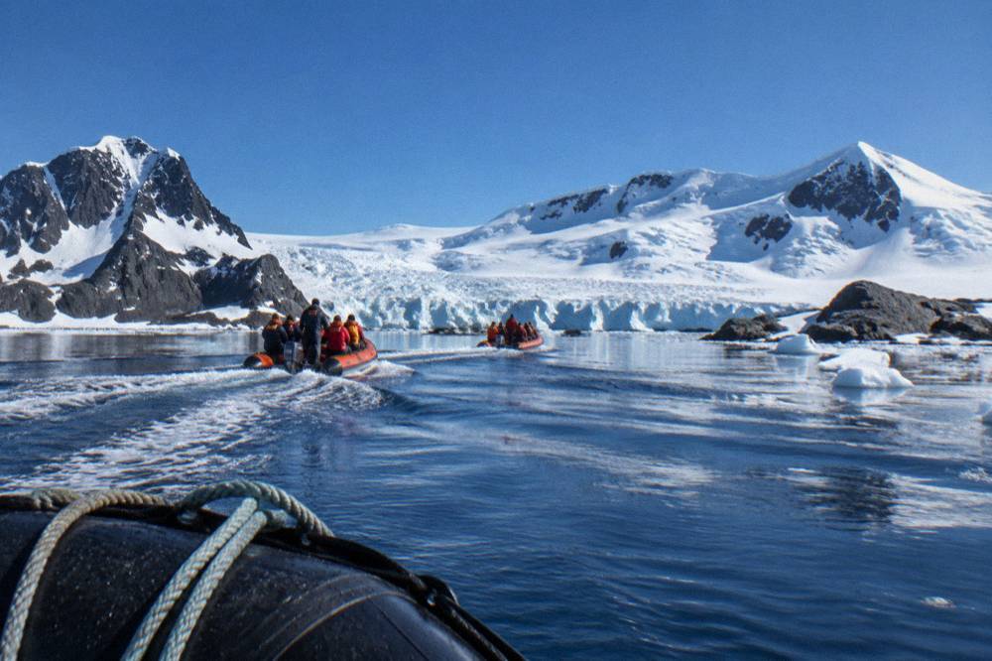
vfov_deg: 28.1
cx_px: 496
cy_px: 330
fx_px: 1322
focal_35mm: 48
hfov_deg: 41.1
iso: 200
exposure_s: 1/500
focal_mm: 48
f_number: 5
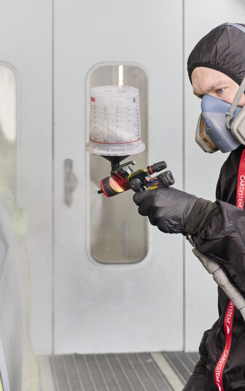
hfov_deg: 16.1
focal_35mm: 81
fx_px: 865
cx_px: 124
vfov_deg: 25.5
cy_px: 185
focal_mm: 50
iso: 640
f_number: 6.3
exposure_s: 1/200
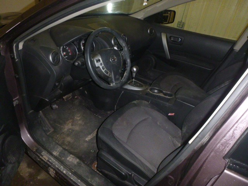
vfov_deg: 54.9
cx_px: 124
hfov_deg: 69.4
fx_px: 179
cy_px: 93
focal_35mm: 25
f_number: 3.9
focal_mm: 4.5
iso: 400
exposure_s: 1/60
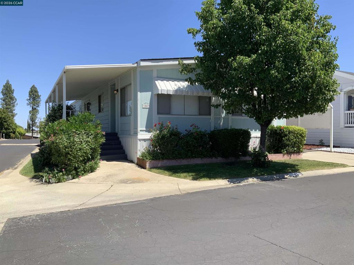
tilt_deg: -0.7
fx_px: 297
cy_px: 132
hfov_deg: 61.7
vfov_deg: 48.2
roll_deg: +0.2
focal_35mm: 29
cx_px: 177
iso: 16
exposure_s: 1/1451
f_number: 1.8
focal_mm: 3
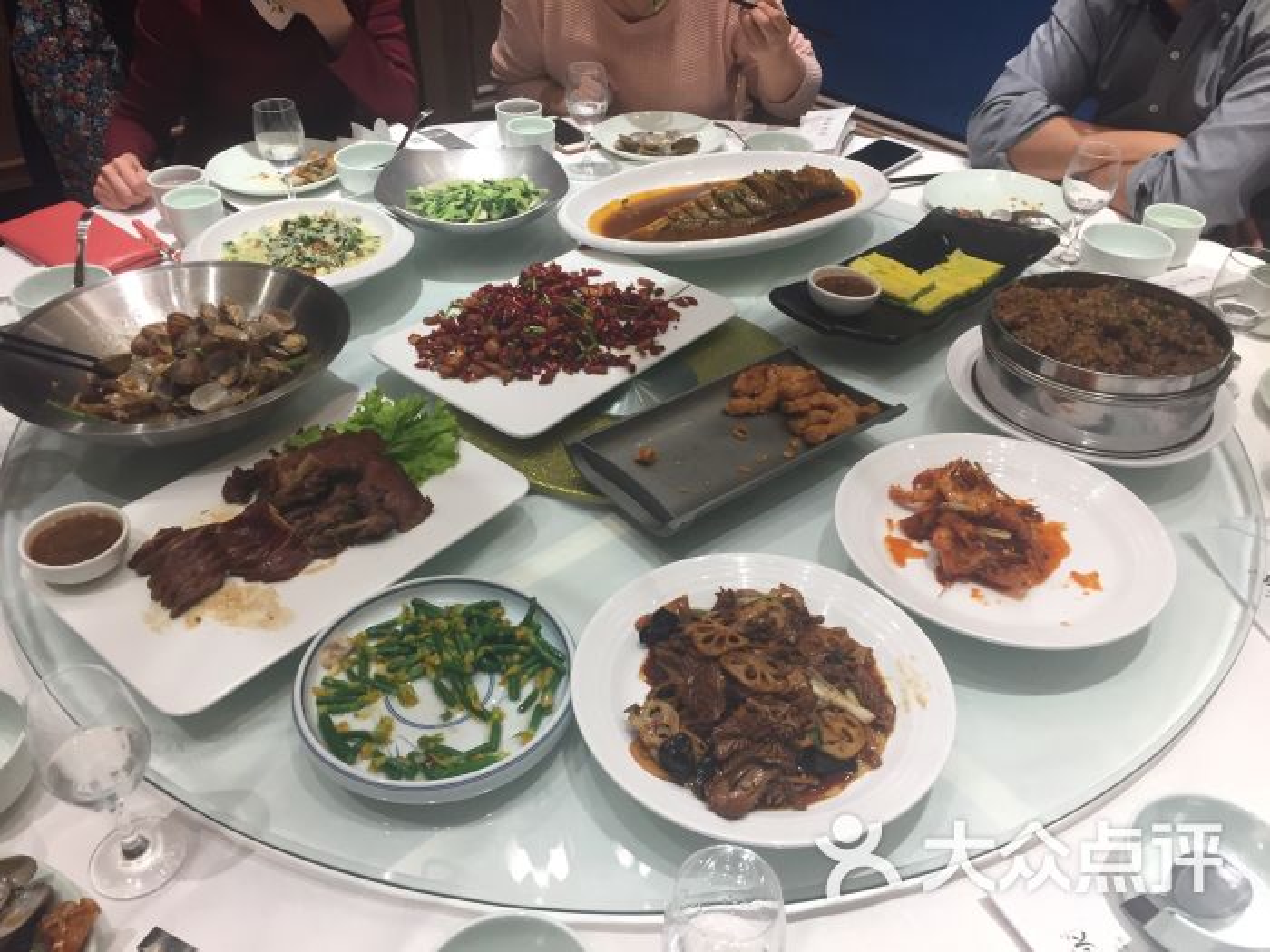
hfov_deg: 61.7
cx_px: 635
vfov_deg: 48.2
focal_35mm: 29
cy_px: 476
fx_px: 1064
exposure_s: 1/33
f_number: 2.2
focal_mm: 4.15
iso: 40
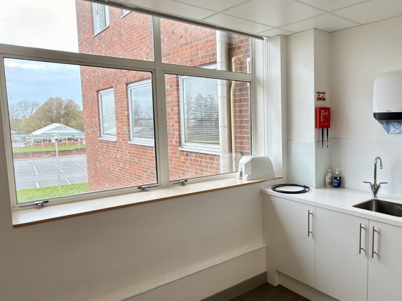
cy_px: 172
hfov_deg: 62.2
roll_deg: +0.5
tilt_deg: -5.1
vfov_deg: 52.9
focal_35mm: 26
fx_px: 302
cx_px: 316
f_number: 2.2
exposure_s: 1/50
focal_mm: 2.22
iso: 40
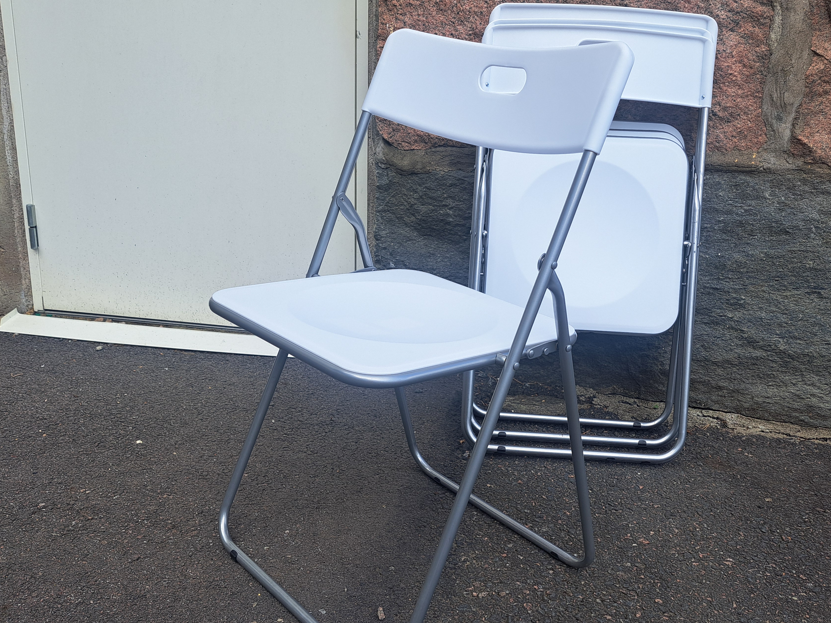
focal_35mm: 33
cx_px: 446
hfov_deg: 55.3
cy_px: 336
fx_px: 792
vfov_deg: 42.9
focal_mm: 5.23
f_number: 1.8
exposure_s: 1/617
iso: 50
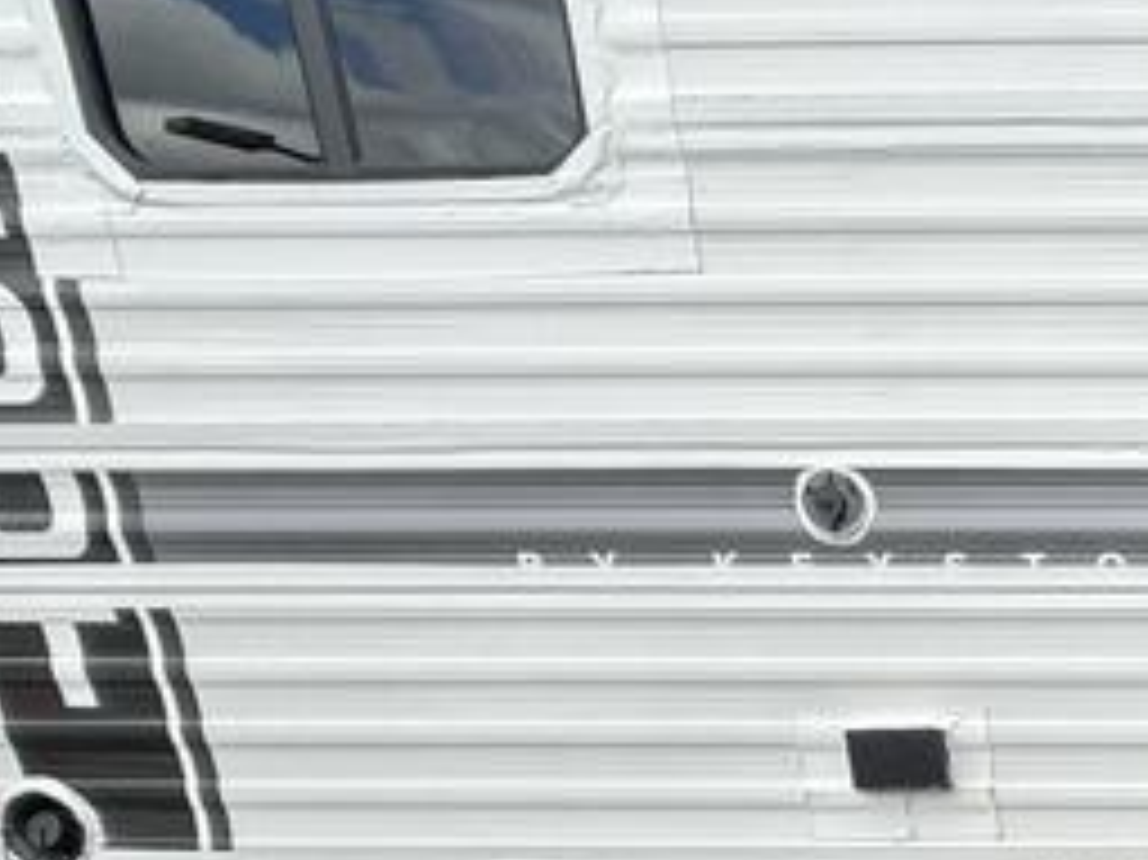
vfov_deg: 27.9
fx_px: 1459
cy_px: 1085
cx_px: 1715
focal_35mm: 44
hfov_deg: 28.4
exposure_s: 1/427
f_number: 2.2
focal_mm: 2.22
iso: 50
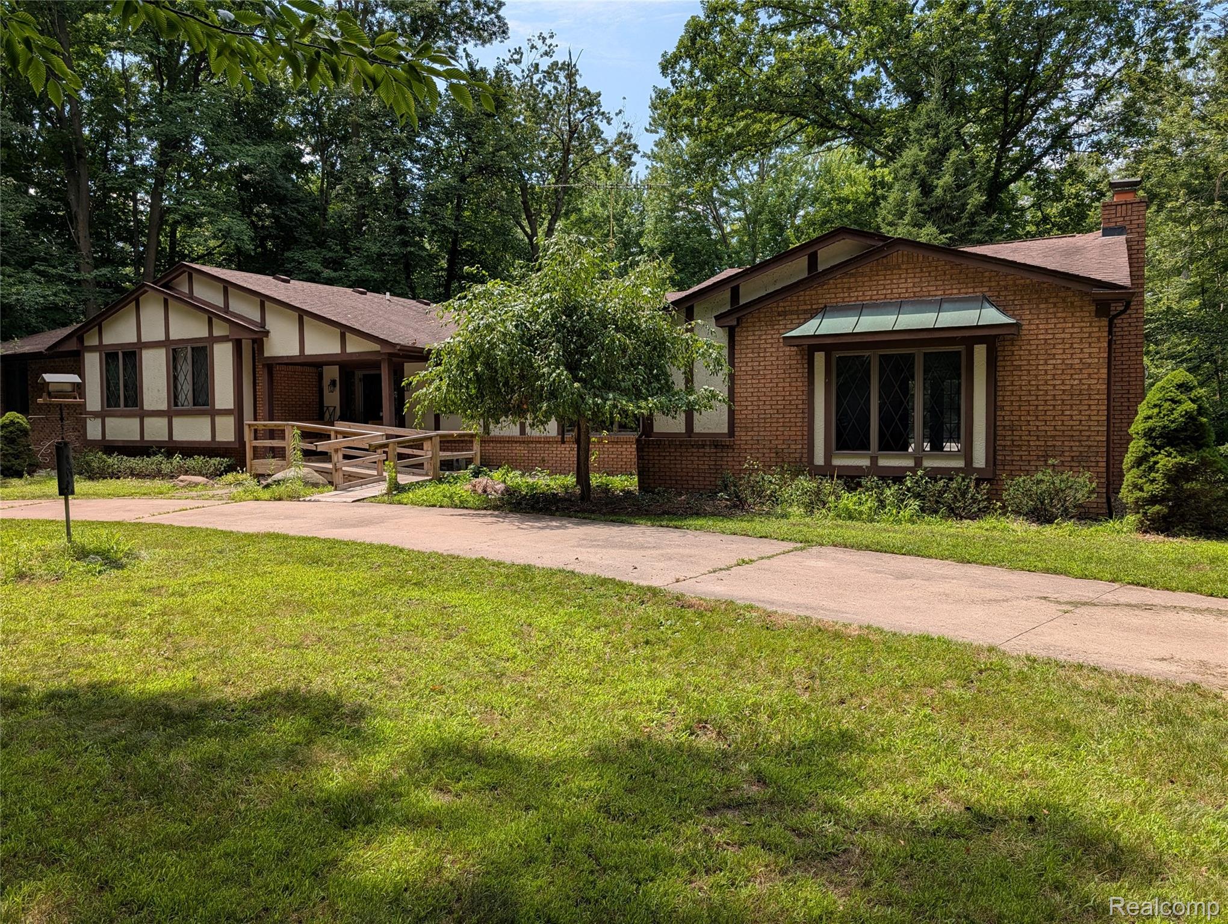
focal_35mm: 24
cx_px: 614
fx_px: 853
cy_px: 462
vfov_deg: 56.9
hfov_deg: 71.5
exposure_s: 1/751
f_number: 1.68
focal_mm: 6.9
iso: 19
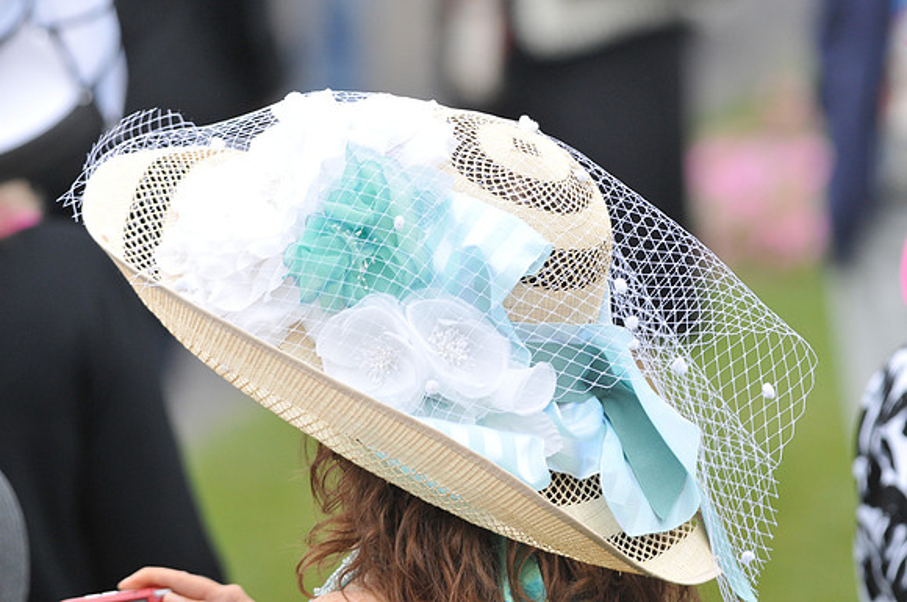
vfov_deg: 3.0
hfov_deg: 4.6
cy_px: 301
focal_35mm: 450
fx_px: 11322
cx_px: 454
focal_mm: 300
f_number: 6.3
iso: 800
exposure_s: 1/800
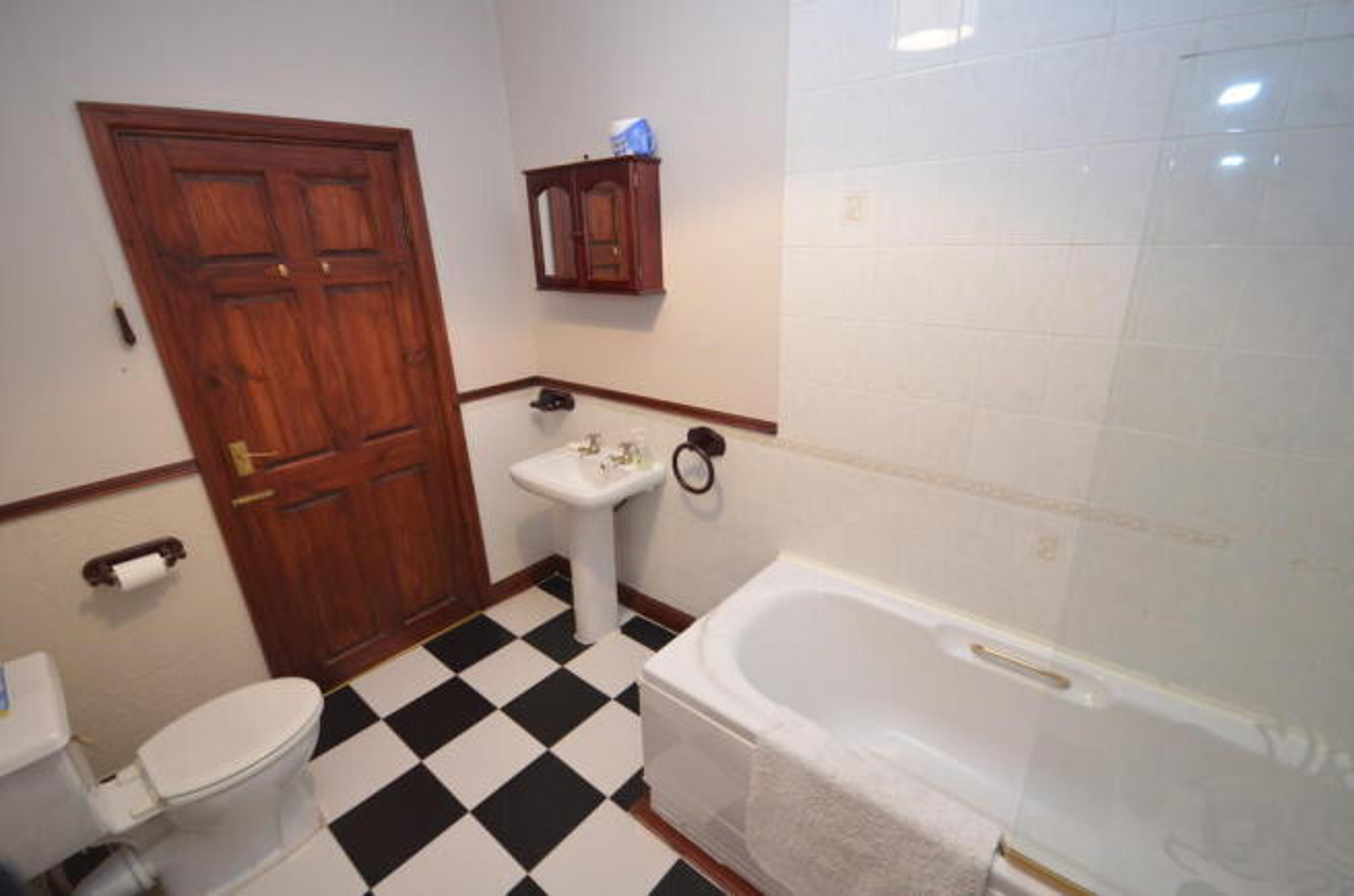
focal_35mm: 15
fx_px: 563
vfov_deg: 77.0
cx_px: 677
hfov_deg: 100.5
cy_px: 448
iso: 1250
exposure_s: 1/30
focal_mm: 10
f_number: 4
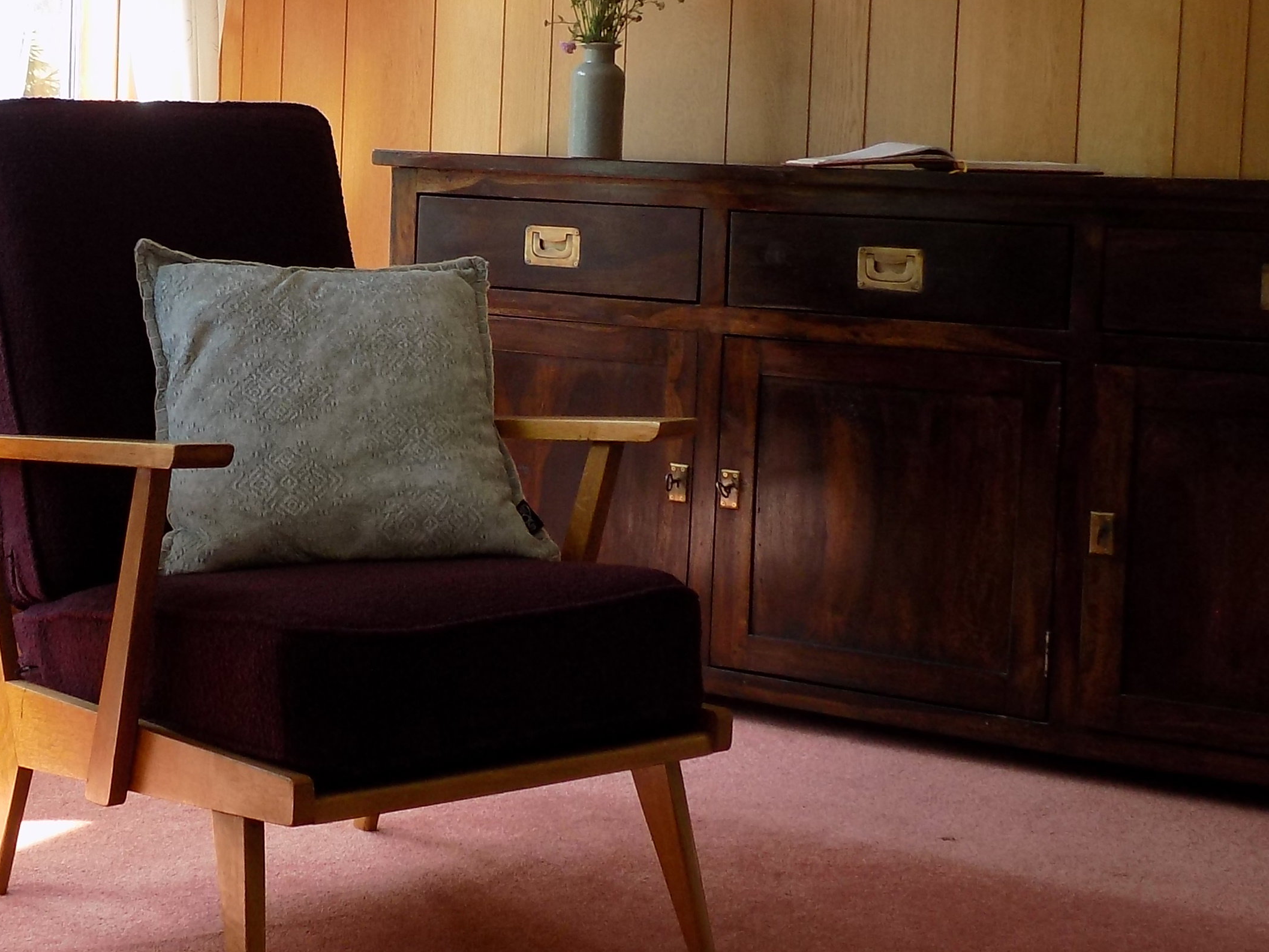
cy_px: 323
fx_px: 2053
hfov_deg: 33.5
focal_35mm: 56
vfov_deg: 26.0
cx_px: 281
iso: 80
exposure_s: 1/40
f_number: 3.1
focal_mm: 4
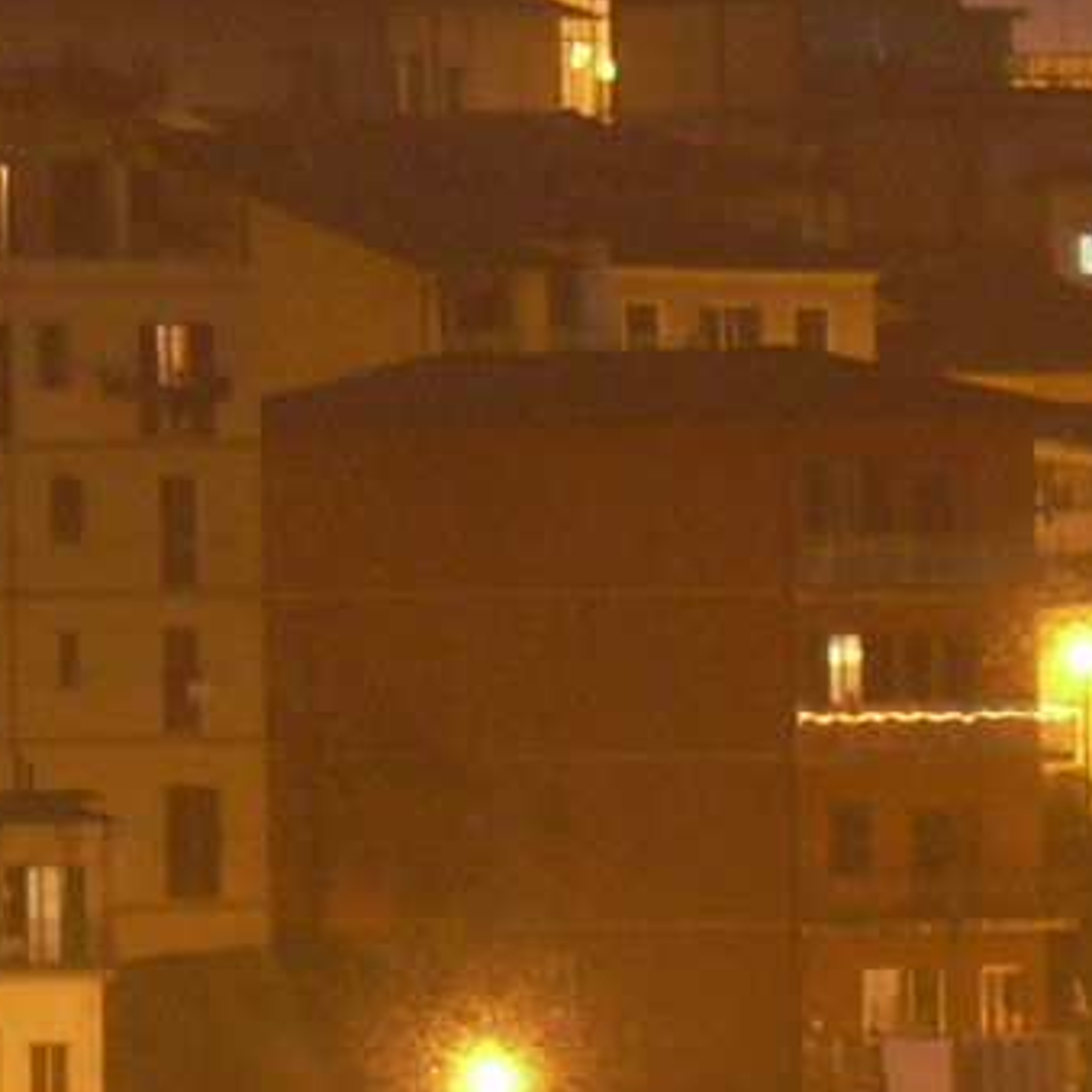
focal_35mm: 459
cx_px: -718
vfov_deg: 3.8
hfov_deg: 3.8
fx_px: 16382
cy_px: -345
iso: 200
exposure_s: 2
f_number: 4.9
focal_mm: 18.9
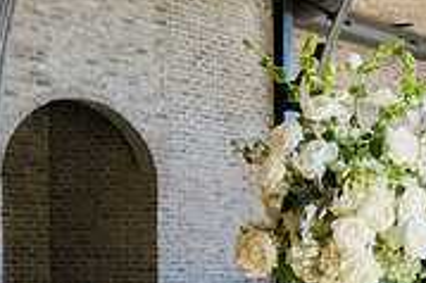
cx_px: 641
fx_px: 1052
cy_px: 290
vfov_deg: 15.0
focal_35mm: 89
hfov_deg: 19.8
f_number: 6.3
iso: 3200
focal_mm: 27
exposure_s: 1/320
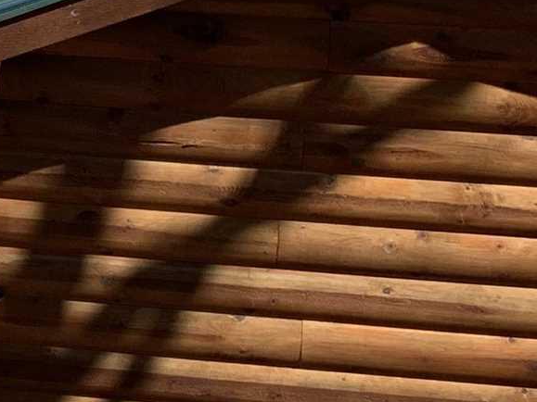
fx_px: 2140
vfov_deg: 10.4
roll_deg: -0.4
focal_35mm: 138
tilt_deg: -12.4
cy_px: -190
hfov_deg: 12.8
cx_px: -472
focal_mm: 4.25
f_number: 1.8
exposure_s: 1/2033
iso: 25
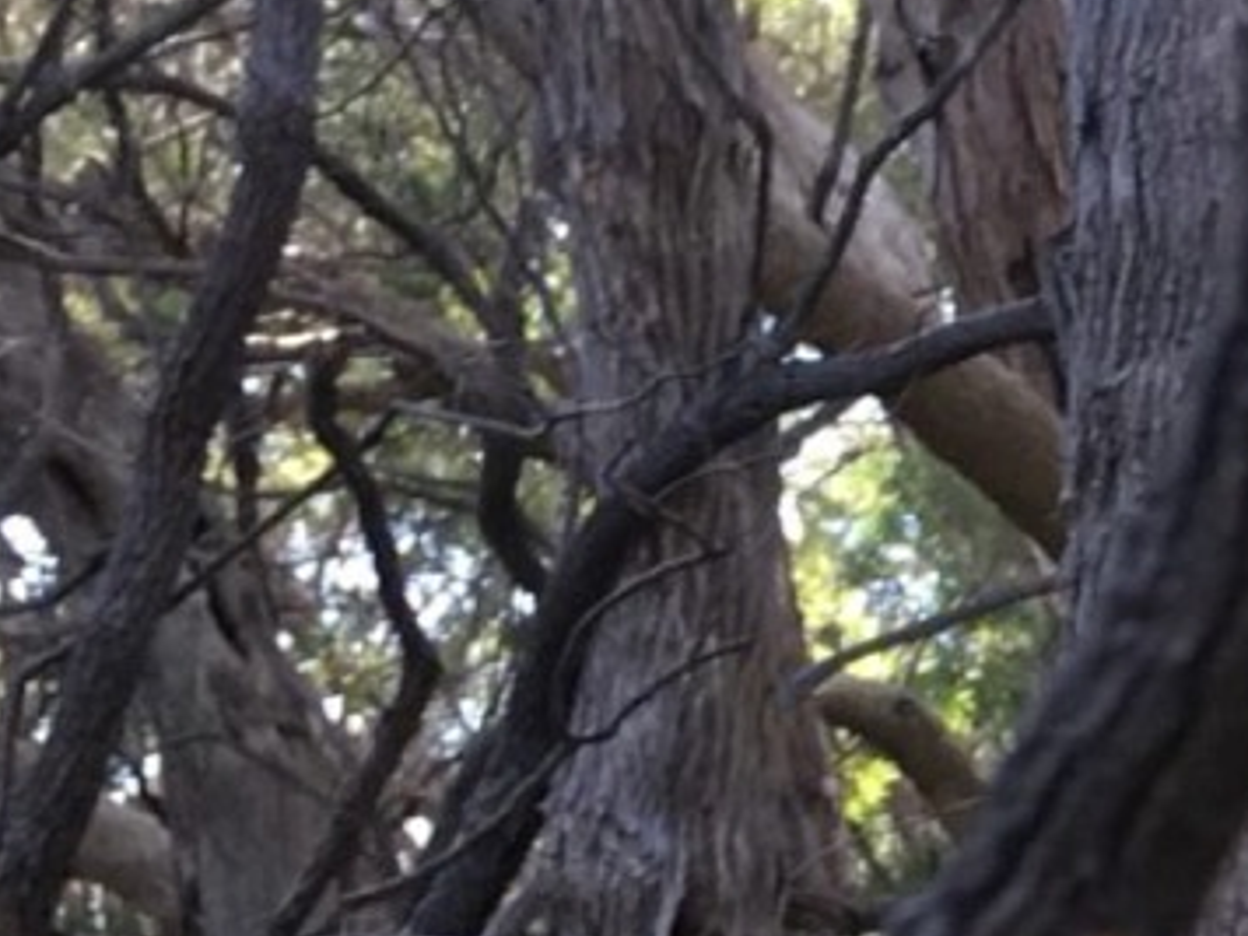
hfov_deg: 10.8
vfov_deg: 8.7
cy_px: 1732
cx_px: 2731
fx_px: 5877
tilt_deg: -0.2
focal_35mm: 163
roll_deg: -0.6
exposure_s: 1/50
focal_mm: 4.15
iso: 32
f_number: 2.2
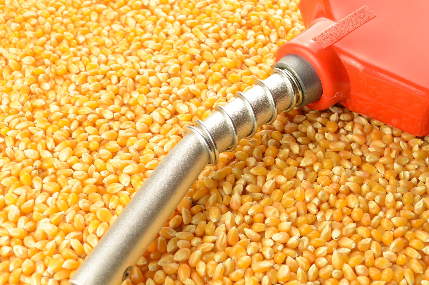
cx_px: 280
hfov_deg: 35.4
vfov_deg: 24.1
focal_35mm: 56
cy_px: 157
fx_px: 667
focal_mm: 28
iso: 100
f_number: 8
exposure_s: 1/10
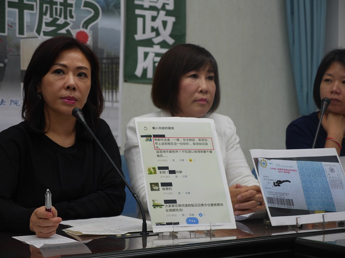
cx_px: 172
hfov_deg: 27.8
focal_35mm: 70
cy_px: 129
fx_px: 697
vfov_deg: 21.0
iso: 200
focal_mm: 35
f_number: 3.2
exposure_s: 1/125
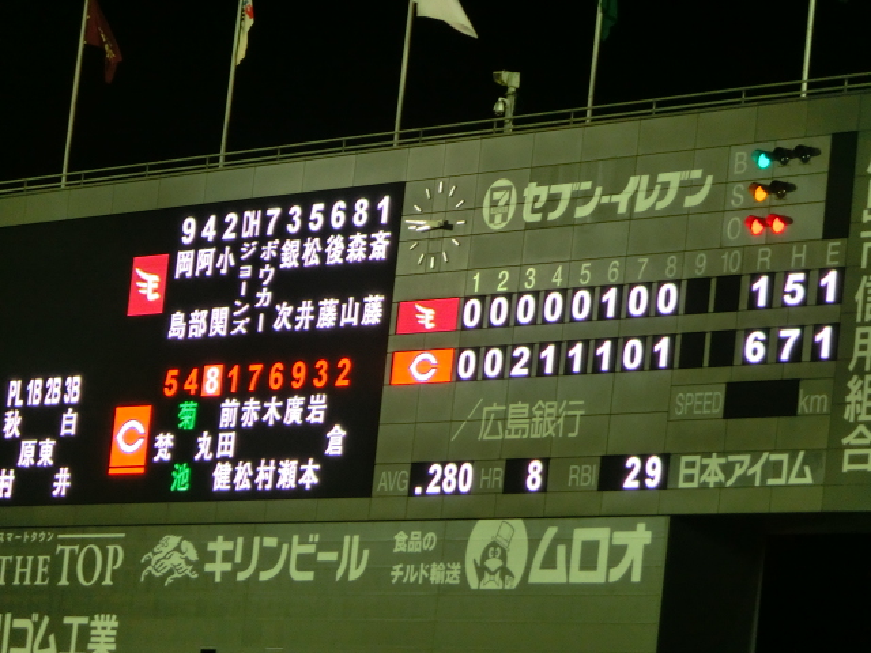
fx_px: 4982
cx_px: 436
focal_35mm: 198
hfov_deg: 10.0
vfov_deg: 7.5
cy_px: 326
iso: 320
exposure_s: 1/60
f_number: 5.8
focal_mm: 35.05
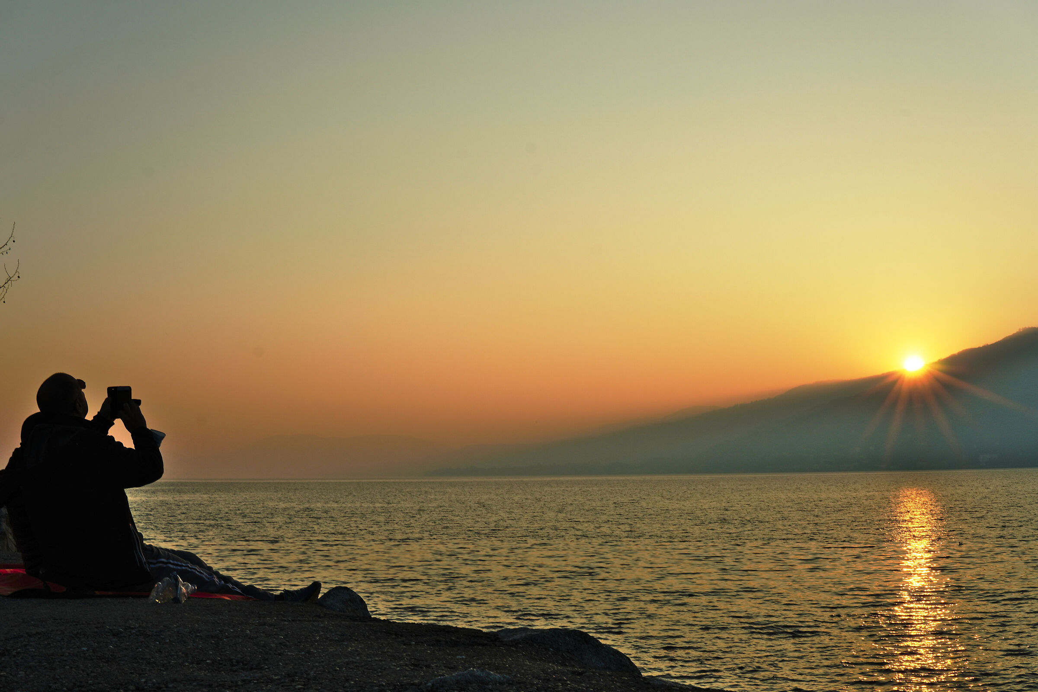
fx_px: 1297
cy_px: 346
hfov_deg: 43.6
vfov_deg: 29.9
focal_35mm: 45
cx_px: 519
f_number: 16
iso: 100
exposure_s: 1/80
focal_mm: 30
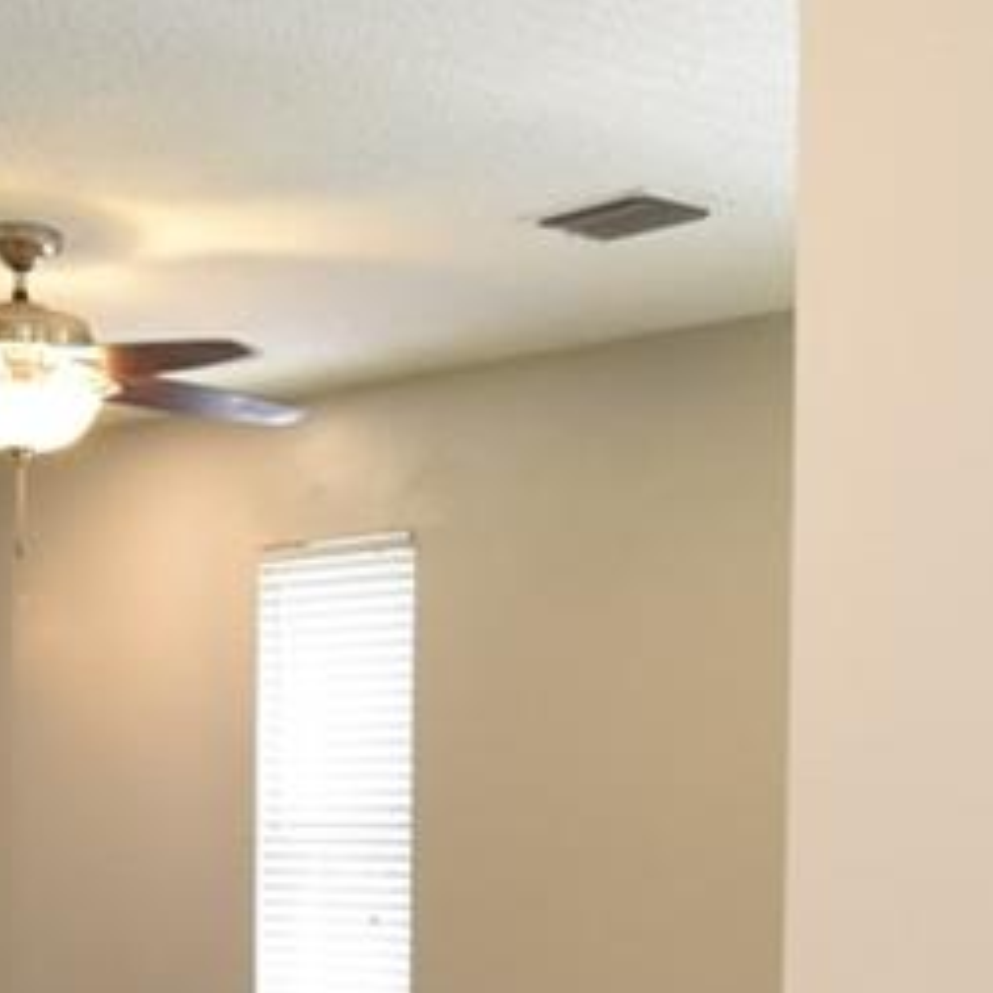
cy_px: 1056
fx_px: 2629
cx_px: 453
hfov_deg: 21.4
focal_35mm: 81
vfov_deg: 20.5
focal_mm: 10
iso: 900
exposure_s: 1/60
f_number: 3.5
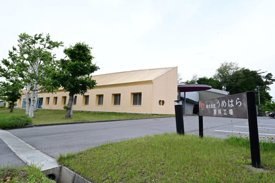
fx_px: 145
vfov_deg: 64.6
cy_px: 92
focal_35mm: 19
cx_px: 138
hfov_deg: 86.9
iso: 250
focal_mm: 19
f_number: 8
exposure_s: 1/500
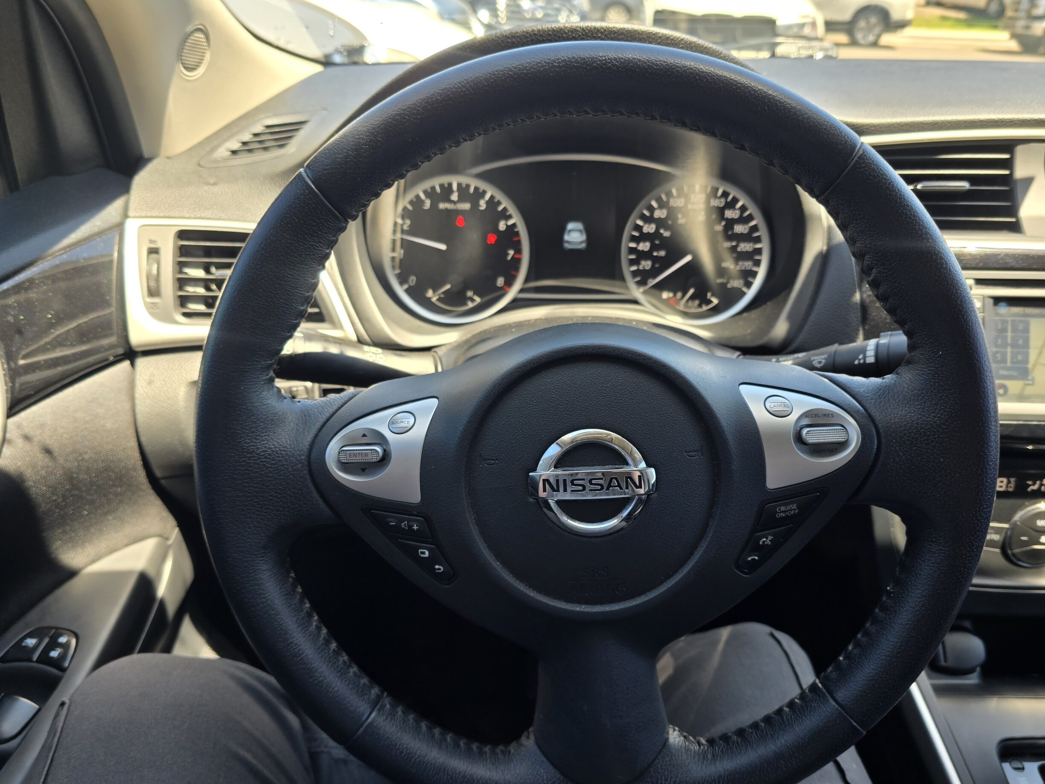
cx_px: 539
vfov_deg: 56.8
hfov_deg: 71.6
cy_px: 404
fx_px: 725
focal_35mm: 24
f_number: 1.7
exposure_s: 1/180
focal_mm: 6.3
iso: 40
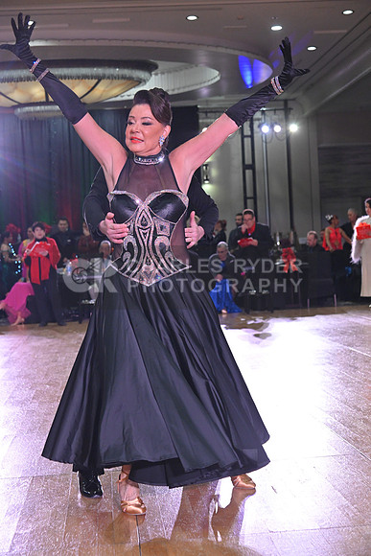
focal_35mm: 58
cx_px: 186
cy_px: 278
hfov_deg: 23.4
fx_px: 896
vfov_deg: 34.5
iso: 2500
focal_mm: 58
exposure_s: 1/400
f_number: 5
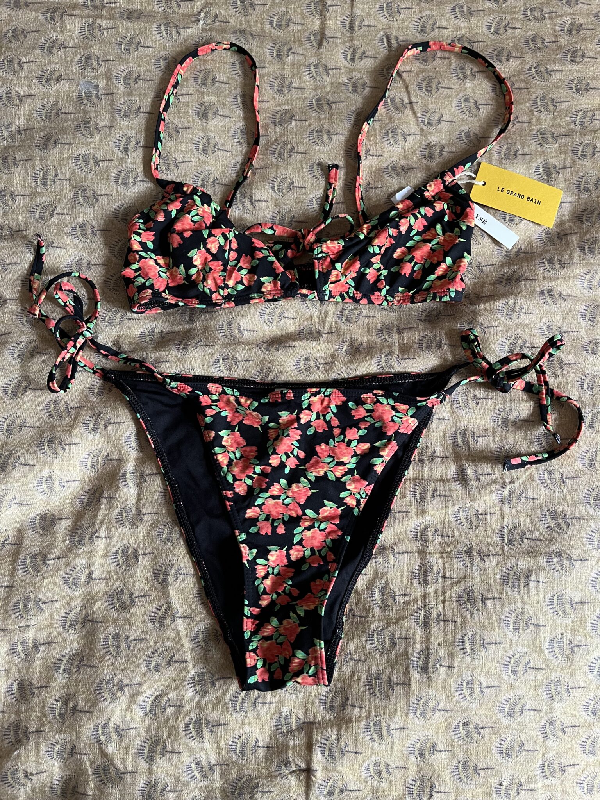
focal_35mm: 26
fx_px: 601
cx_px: 300
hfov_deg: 53.1
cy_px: 400
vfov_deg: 67.3
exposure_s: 1/60
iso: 250
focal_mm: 5.1
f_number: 1.6
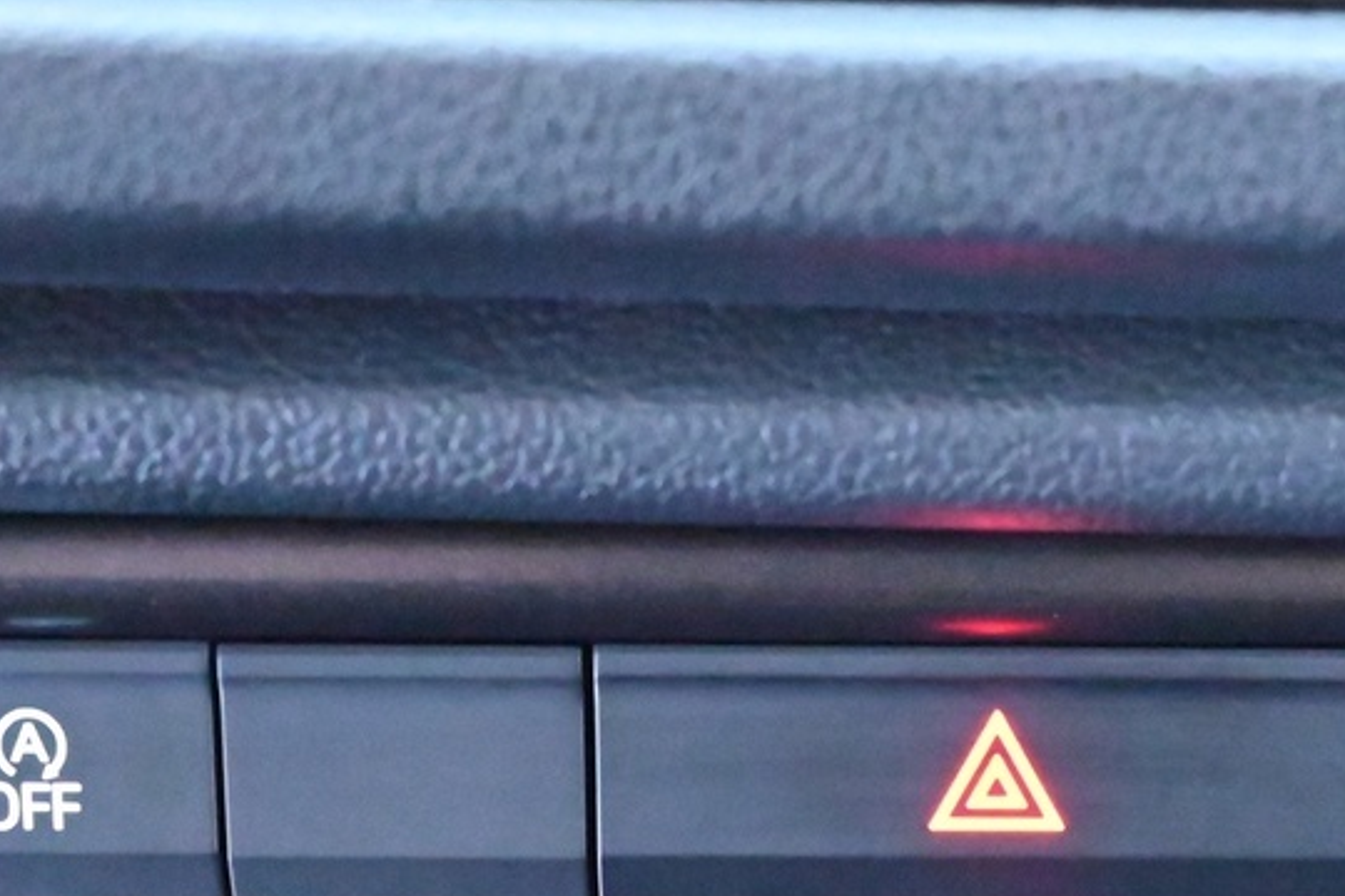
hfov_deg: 22.0
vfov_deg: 14.0
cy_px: 1332
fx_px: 3418
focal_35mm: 92
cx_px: 1059
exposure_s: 1/30
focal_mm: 30.5
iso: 25600
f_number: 4.8
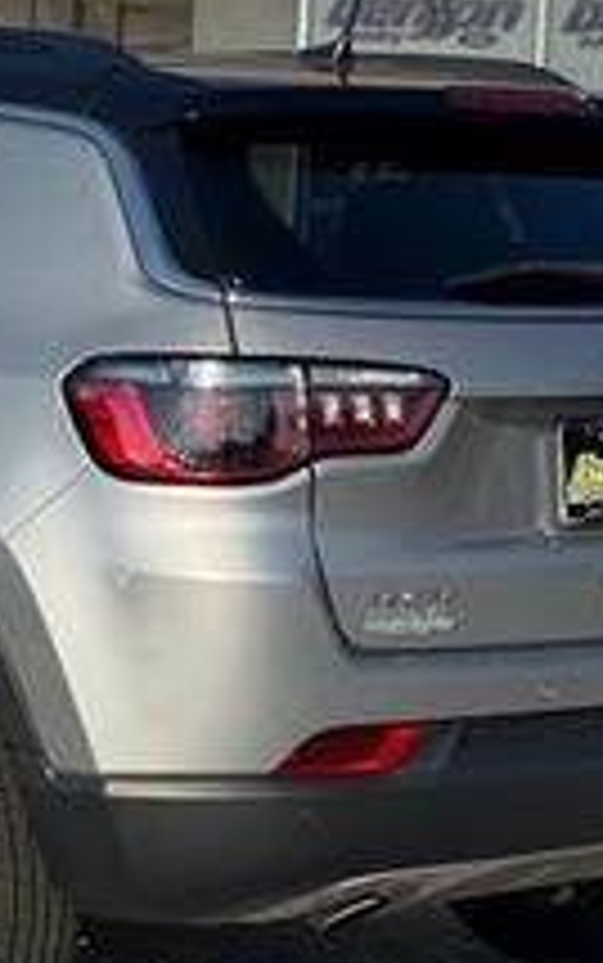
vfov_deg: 17.4
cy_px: 472
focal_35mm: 120
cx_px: -14
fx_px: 3151
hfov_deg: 10.8
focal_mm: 6.76
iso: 64
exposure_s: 1/3817
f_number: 1.78
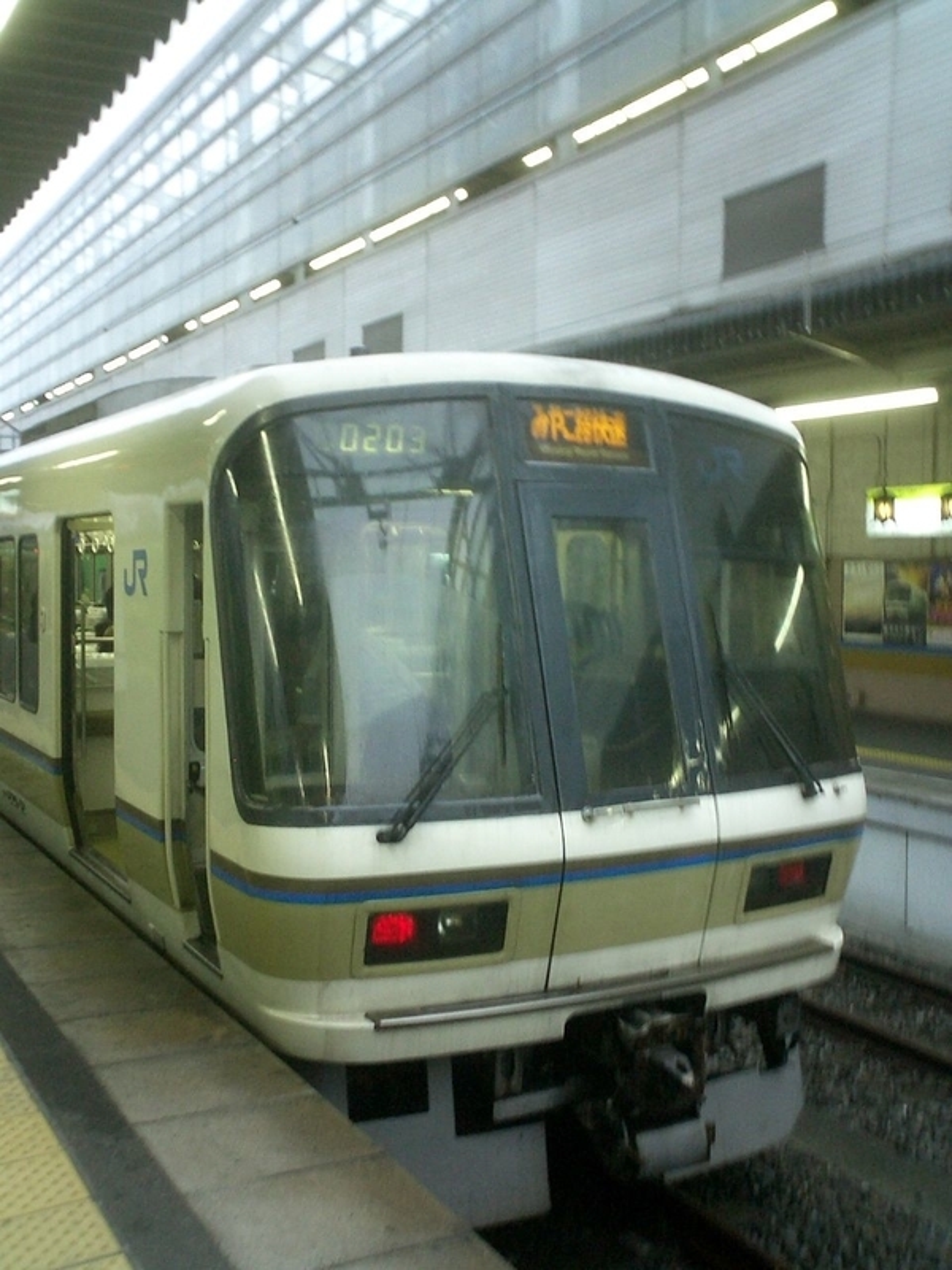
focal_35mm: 37
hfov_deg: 38.7
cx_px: 476
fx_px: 1357
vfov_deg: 50.1
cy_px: 635
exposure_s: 1/25
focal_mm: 5.6
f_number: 3.5
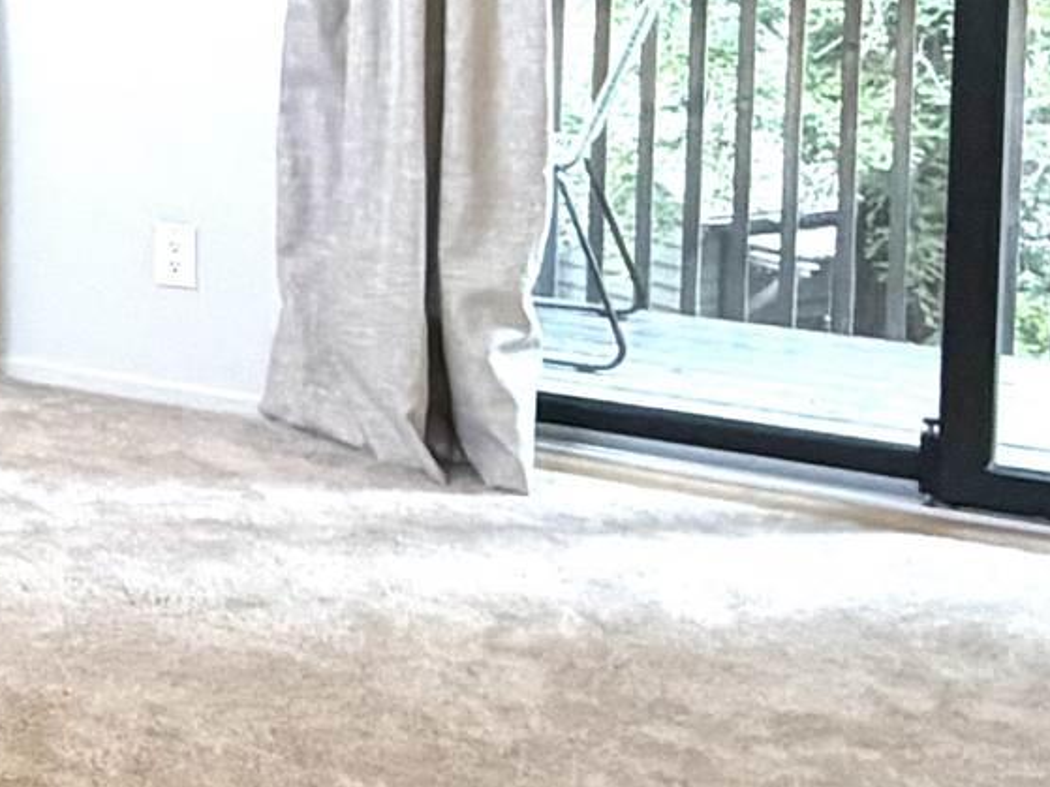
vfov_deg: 18.4
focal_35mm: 77
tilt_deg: -3.2
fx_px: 2335
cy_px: -98
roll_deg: +1.1
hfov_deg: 20.4
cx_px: -659
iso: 200
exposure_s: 1/60
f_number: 2.2
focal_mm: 2.22
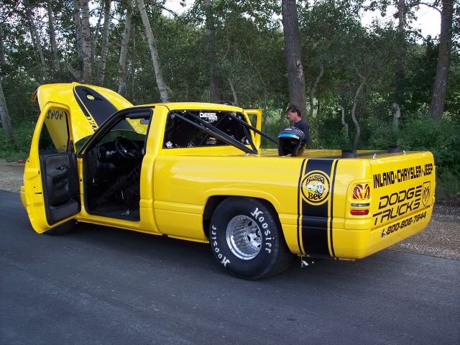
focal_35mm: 39
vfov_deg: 36.8
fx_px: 518
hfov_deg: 47.9
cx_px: 230
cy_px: 172
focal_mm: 8
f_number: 3.4
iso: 100
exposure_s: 1/250
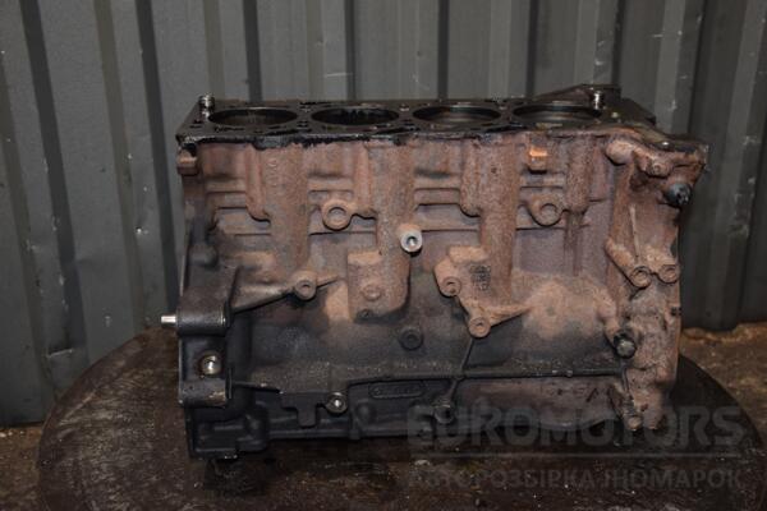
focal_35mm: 48
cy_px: 256
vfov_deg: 28.1
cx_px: 384
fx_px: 1023
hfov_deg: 41.1
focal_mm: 32
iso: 800
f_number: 5
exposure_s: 1/60
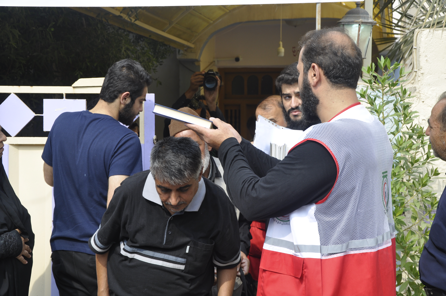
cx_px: 223
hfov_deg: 28.1
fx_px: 891
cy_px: 148
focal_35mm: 72
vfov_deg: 18.9
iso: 200
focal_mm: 48
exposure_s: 1/200
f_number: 7.1
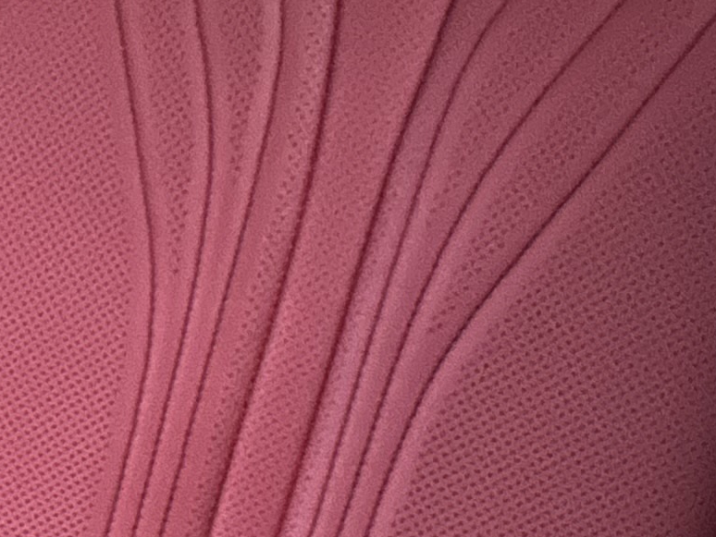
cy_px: 566
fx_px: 2586
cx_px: -574
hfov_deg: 14.0
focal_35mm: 125
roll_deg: +3.3
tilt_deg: -31.0
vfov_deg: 11.7
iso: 2000
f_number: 1.78
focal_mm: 6.86
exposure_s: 1/2
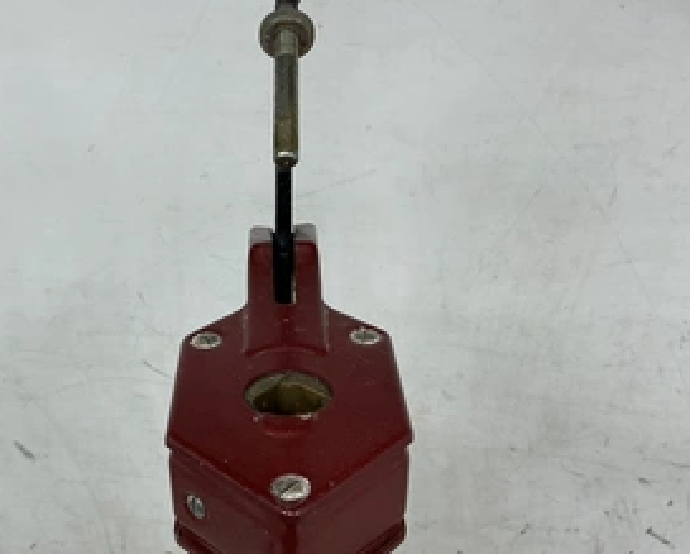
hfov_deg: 45.4
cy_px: 352
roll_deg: +3.5
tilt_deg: -30.5
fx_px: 818
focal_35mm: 40
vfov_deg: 37.1
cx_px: 265
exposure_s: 1/120
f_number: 1.8
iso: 32
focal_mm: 3
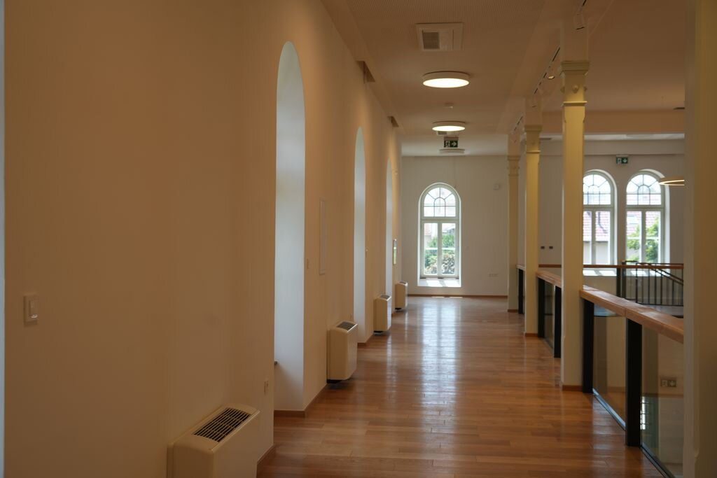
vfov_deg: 35.1
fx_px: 757
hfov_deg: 50.7
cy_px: 239
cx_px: 358
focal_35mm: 38
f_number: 5
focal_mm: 38
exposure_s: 1/60
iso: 100
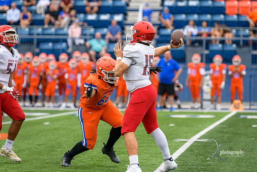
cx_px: 128
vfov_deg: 5.7
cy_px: 86
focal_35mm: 240
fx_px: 1714
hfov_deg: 8.6
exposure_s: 1/800
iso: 220
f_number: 3.5
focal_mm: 240
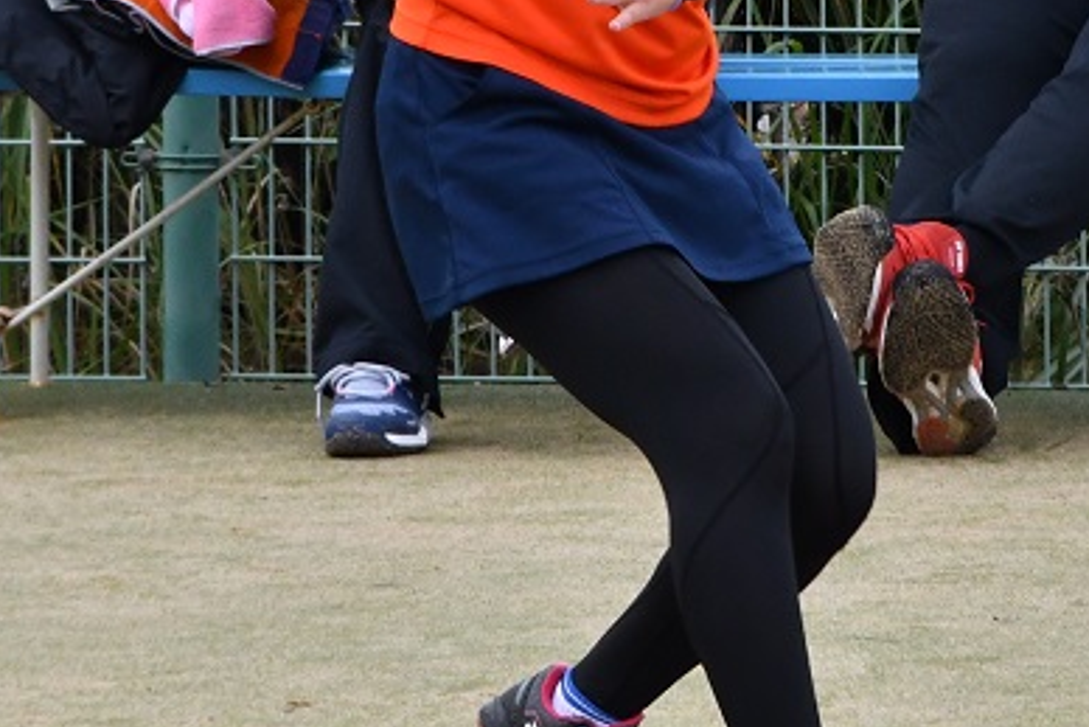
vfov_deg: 0.9
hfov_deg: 1.3
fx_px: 46751
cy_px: -65
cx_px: 570
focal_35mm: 1545
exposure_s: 1/640
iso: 1000
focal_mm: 300
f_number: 13
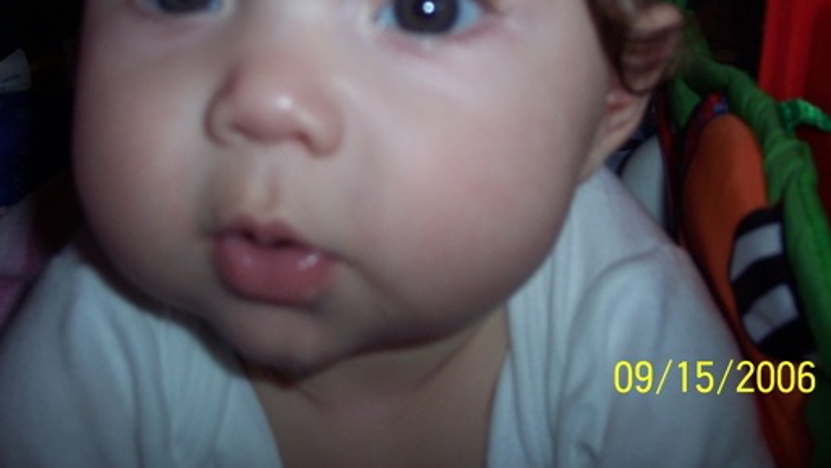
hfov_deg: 39.1
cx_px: 353
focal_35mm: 53
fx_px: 1168
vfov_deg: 22.3
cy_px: 86
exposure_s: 1/60
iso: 100
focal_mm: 8
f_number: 2.8
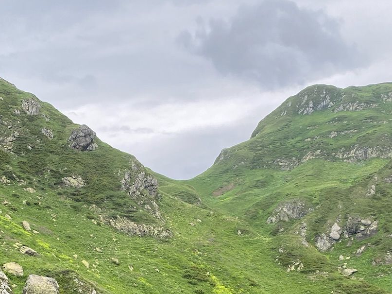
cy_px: 341
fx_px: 747
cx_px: 129
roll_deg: +0.6
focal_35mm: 66
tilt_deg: -1.4
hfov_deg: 29.2
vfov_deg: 20.9
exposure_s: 1/640
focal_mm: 4.25
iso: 32
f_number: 1.8
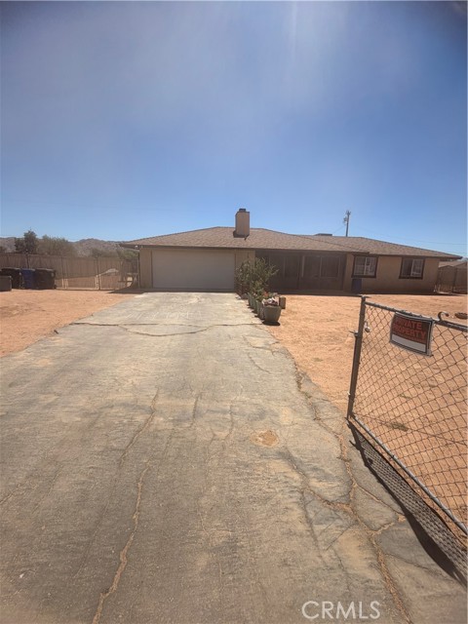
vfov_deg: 102.1
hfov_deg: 85.7
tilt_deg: -8.0
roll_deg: +0.2
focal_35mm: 14
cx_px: 234
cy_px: 312
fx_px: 252
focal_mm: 2.22
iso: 20
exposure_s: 1/1312
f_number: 2.2
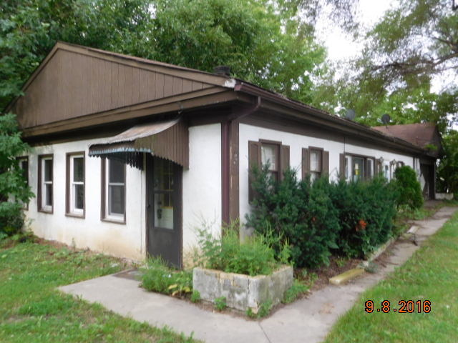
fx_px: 331
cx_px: 229
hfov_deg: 69.4
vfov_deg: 54.9
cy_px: 172
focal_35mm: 25
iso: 125
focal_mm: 4.5
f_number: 3.4
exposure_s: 1/60
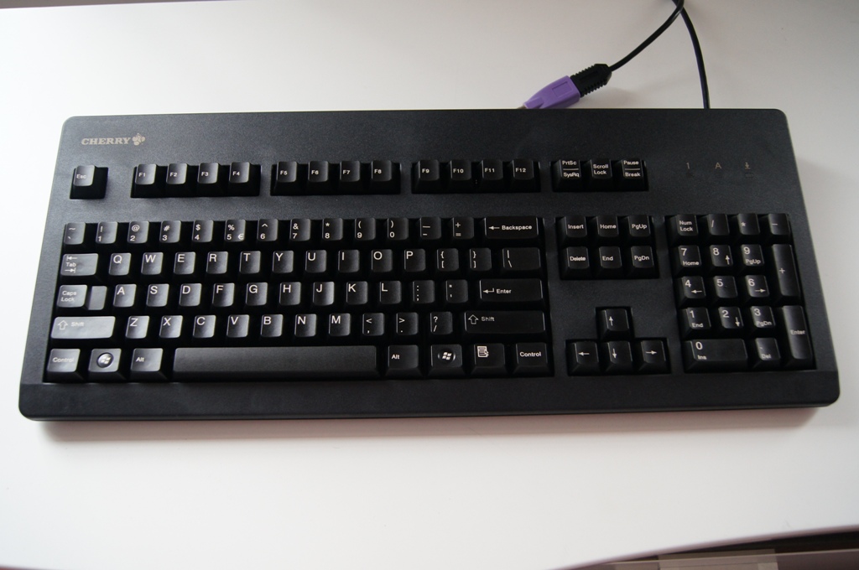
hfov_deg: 62.0
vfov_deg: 43.5
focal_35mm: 30
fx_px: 715
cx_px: 430
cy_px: 285
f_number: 4
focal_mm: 20
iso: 1000
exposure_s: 1/40
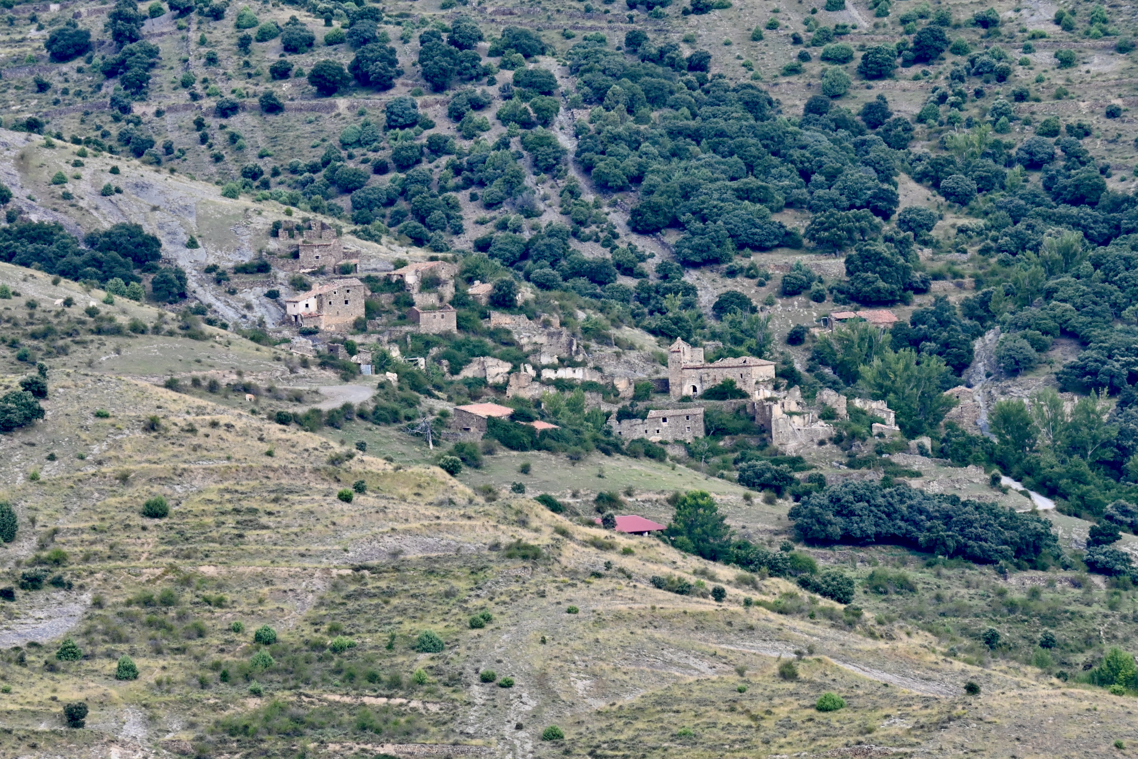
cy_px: 380
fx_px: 11853
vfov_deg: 3.7
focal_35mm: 375
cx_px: 569
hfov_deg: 5.5
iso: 1000
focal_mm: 250
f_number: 22
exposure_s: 1/125
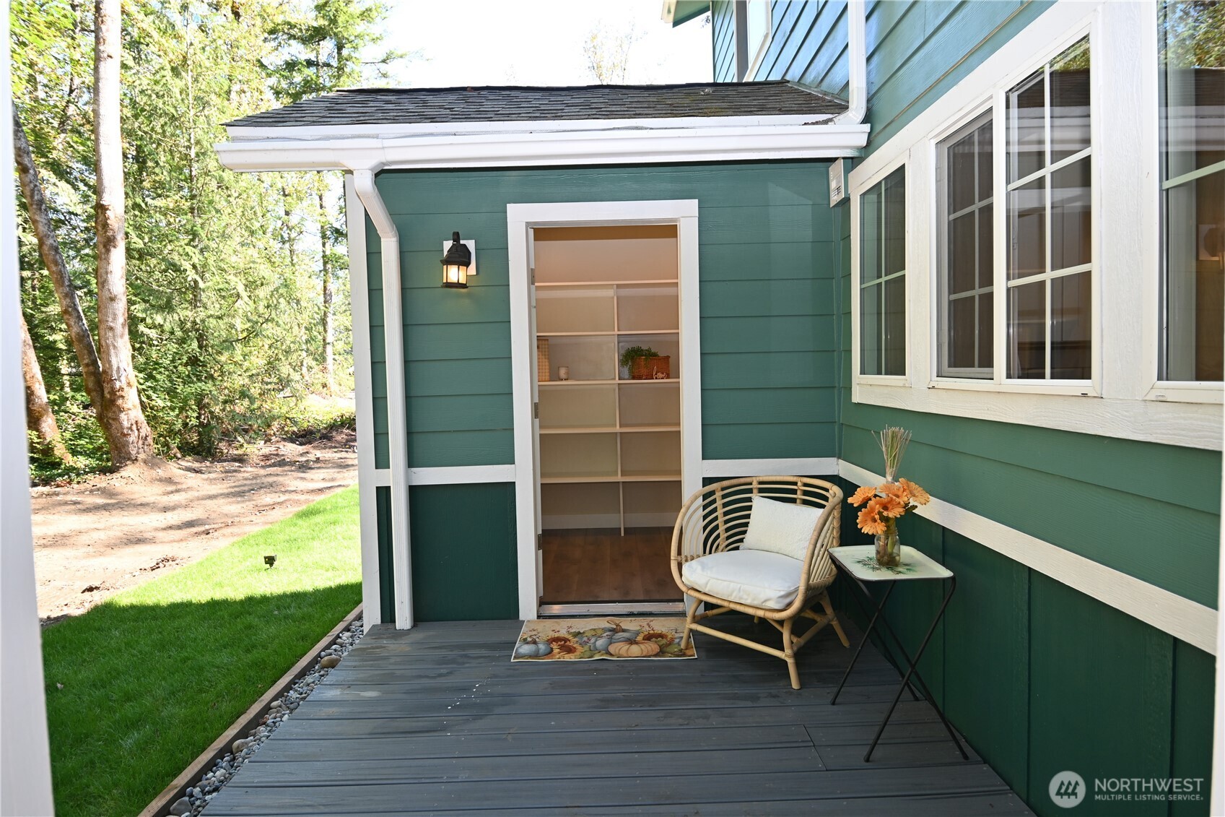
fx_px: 663
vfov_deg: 63.2
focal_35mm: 20
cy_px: 408
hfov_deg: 85.4
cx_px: 612
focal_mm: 13
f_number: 5
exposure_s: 1/100
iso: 200
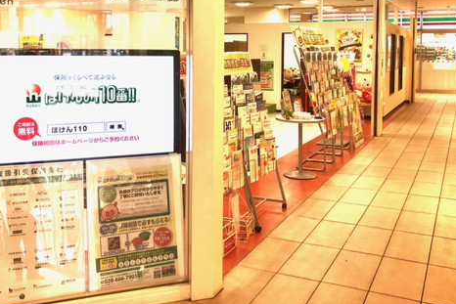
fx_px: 507
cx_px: 227
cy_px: 80
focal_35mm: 40
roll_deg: +0.1
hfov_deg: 48.4
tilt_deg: -2.7
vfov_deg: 32.9
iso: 20
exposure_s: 1/33
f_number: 1.8
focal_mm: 3.99
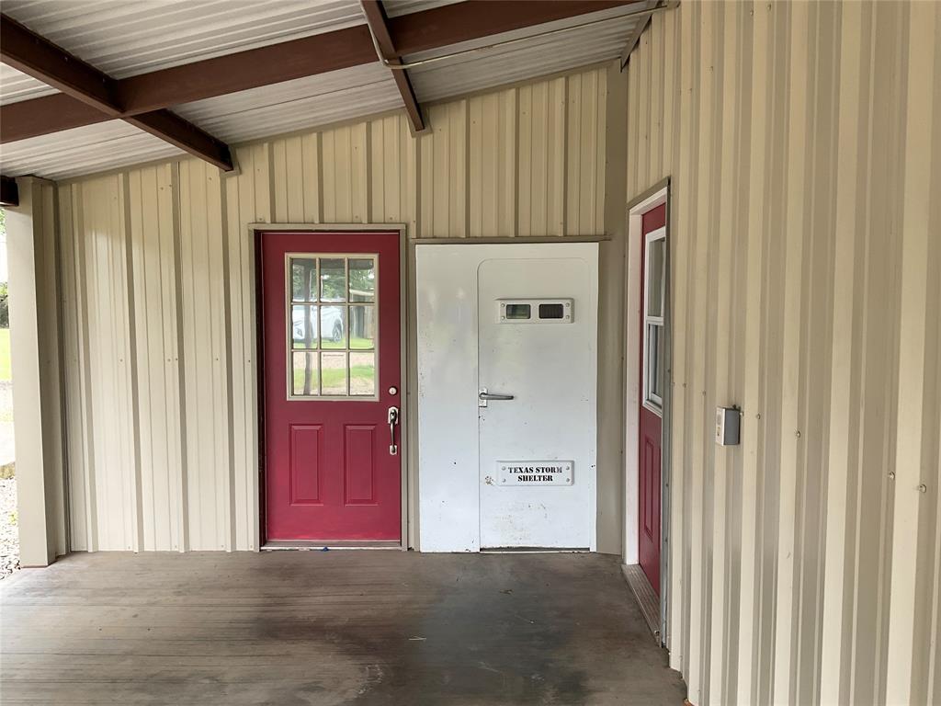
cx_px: 470
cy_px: 353
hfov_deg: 61.7
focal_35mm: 29
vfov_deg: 48.2
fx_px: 788
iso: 40
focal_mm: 3
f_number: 1.8
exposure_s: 1/122
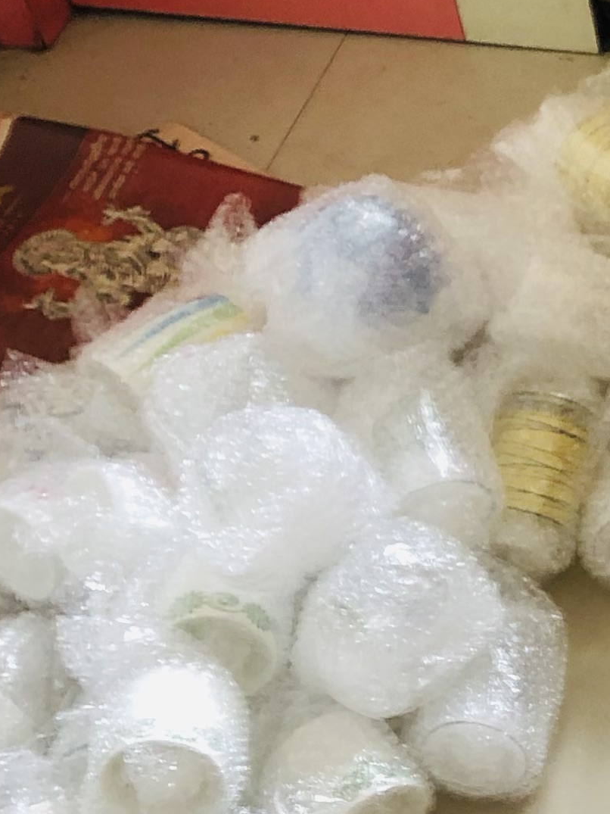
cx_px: 1052
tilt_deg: -45.6
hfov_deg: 12.9
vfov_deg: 18.7
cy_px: 523
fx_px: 2468
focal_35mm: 105
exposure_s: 1/17
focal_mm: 3.99
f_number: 1.8
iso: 40
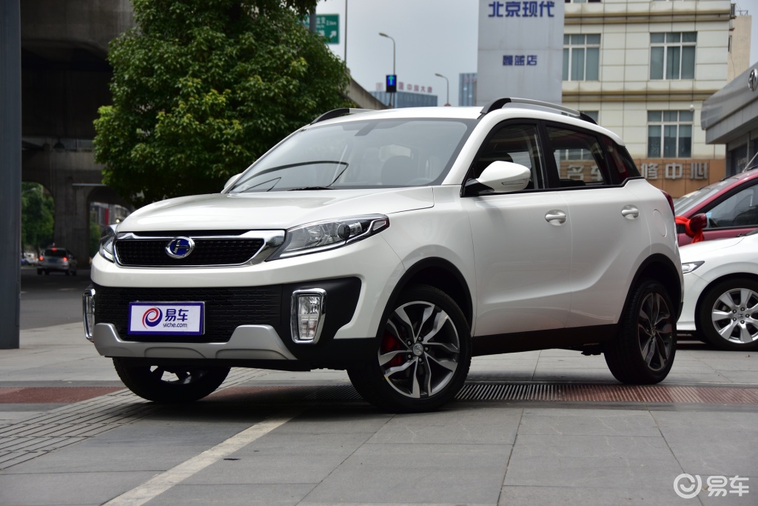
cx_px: 379
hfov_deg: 24.2
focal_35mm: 84
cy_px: 253
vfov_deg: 16.3
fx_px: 1769
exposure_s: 1/1600
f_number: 5
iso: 200
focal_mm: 56
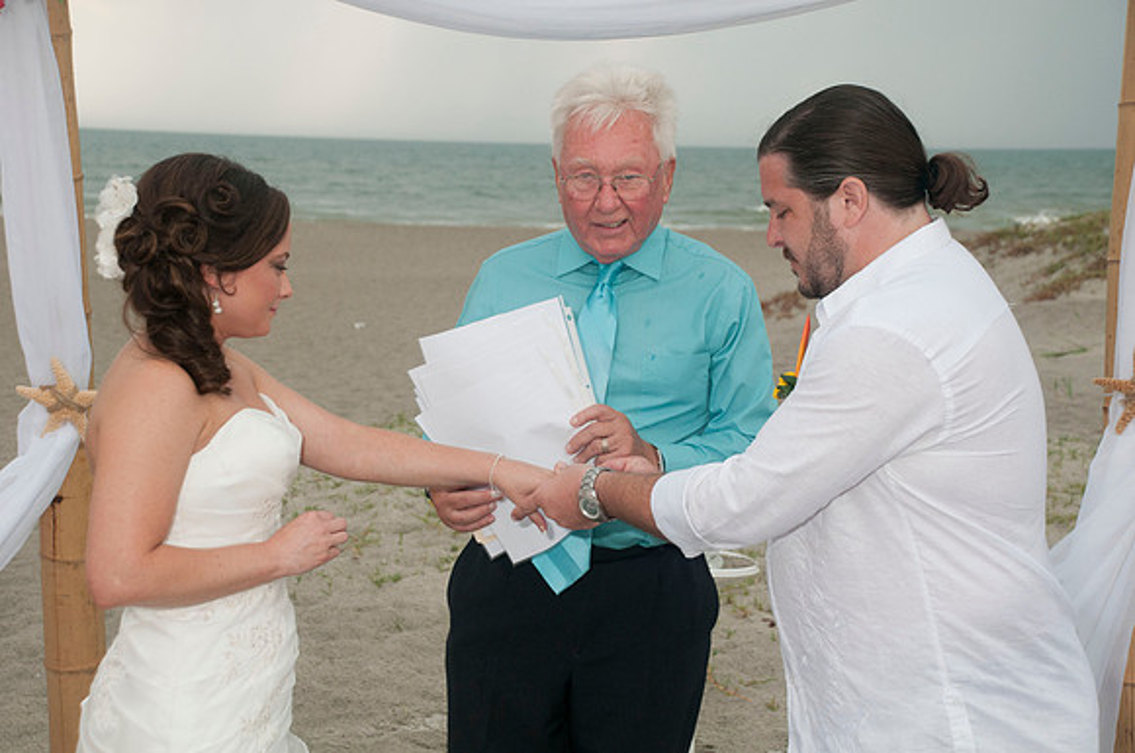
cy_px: 376
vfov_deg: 18.9
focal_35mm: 72
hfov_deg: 28.1
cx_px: 568
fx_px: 2267
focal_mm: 48
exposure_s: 1/100
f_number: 5.6
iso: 400
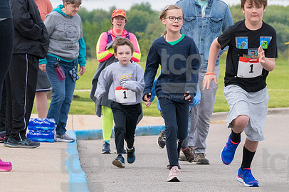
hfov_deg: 6.7
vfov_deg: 4.4
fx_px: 2487
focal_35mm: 310
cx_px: 183
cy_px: 74
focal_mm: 145
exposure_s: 1/1250
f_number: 7.1
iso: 3200
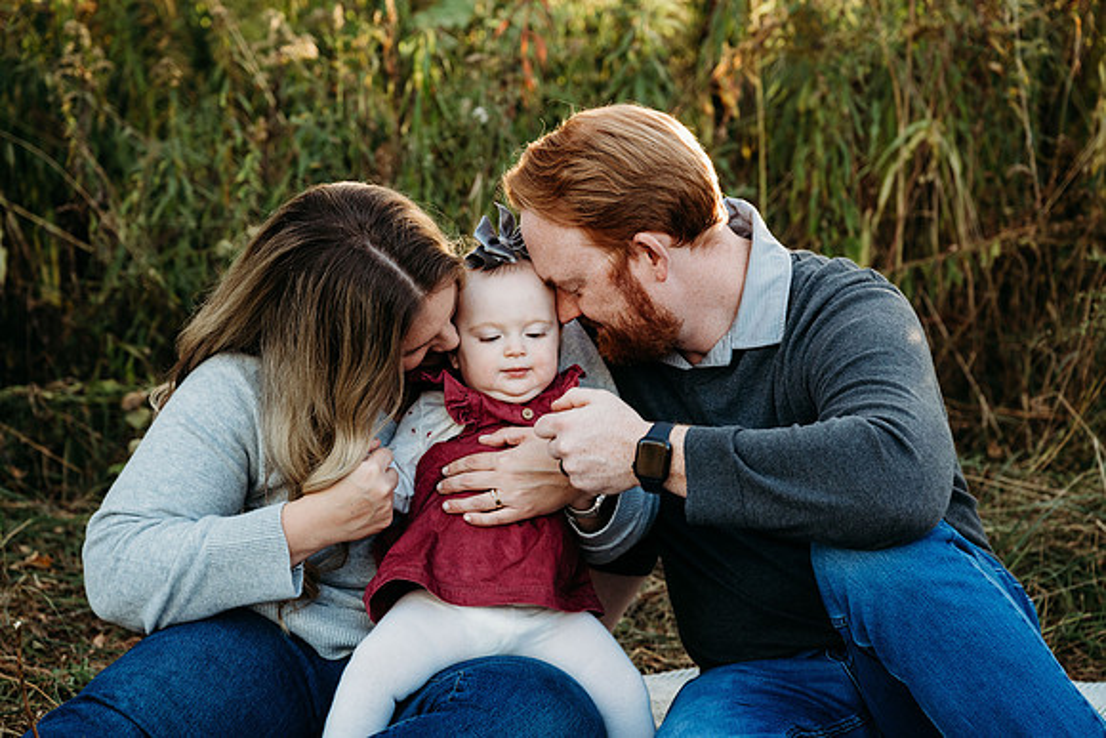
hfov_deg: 28.8
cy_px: 369
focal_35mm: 70
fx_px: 2151
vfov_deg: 19.5
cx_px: 553
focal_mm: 70
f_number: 4.5
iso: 640
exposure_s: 1/320
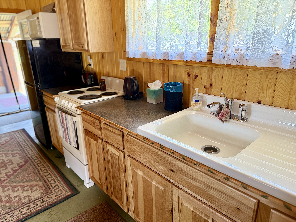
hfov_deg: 71.6
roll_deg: +2.3
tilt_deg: -18.6
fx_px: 205
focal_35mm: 24
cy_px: 111
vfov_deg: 56.8
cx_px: 148
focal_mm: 6.76
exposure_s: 1/60
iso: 250
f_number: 1.78
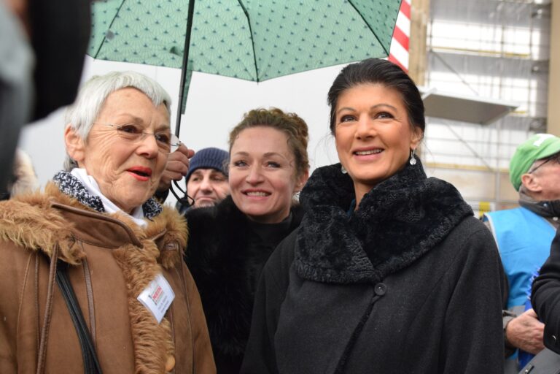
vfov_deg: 34.2
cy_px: 187
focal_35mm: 39
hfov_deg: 49.6
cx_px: 280
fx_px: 607
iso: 1800
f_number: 3.8
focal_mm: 26
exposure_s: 1/500
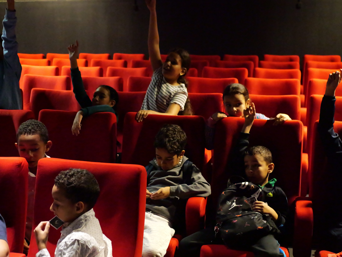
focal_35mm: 50
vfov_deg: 29.1
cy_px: 128
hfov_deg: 38.2
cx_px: 171
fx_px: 494
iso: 16000
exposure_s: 1/200
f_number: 2.5
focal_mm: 25
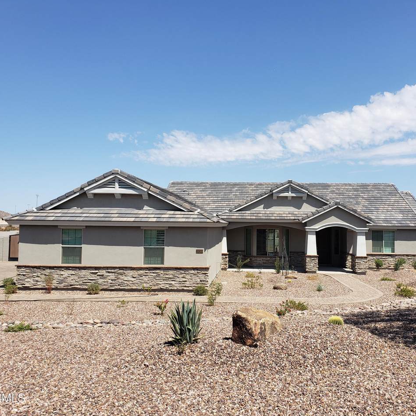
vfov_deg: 52.5
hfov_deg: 52.4
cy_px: 207
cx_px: 235
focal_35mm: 31
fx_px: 421
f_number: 2.4
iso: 50
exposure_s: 1/1764
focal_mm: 4.3
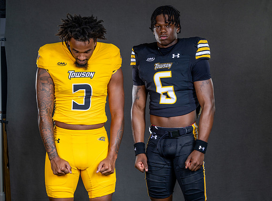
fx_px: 562
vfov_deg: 20.2
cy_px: 103
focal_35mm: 72
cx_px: 174
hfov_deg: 27.1
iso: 100
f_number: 8
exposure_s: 1/200
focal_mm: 55
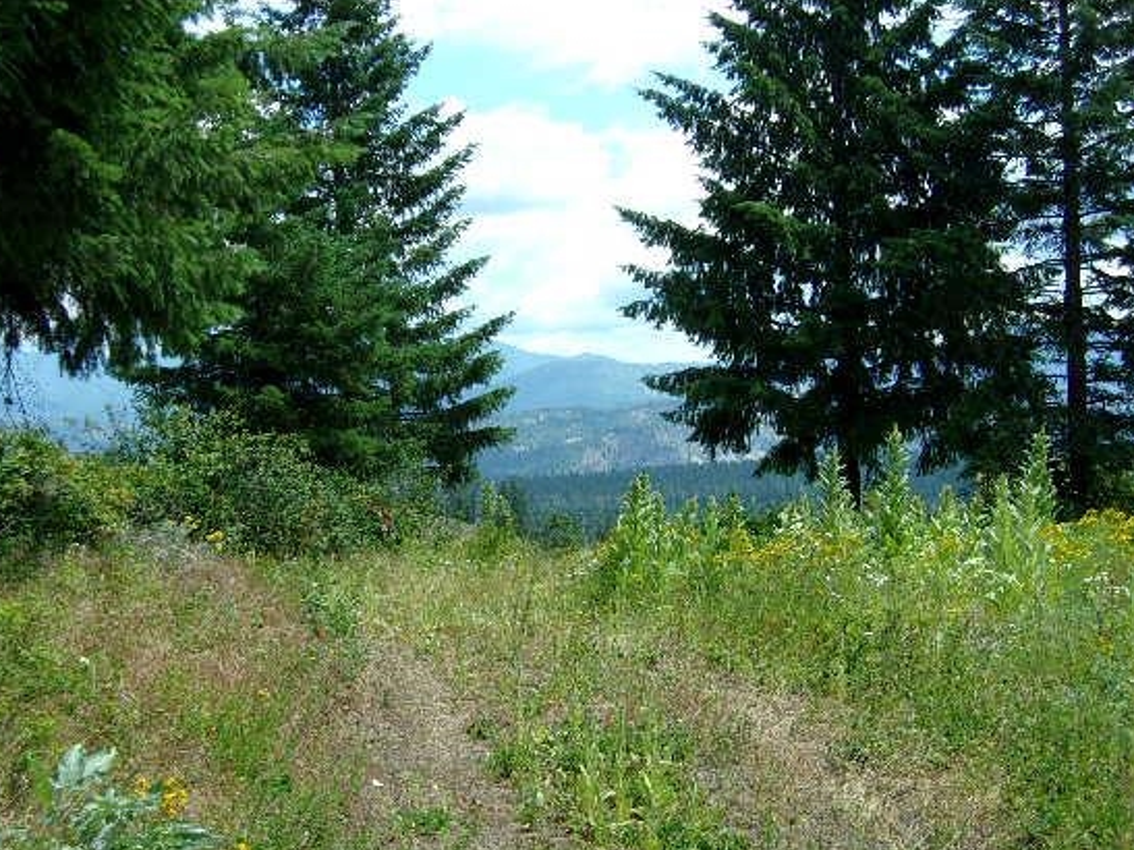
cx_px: 566
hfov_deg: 31.2
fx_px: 2031
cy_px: 427
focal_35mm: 62
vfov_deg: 23.6
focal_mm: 9.4
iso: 80
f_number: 4.2
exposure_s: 1/400
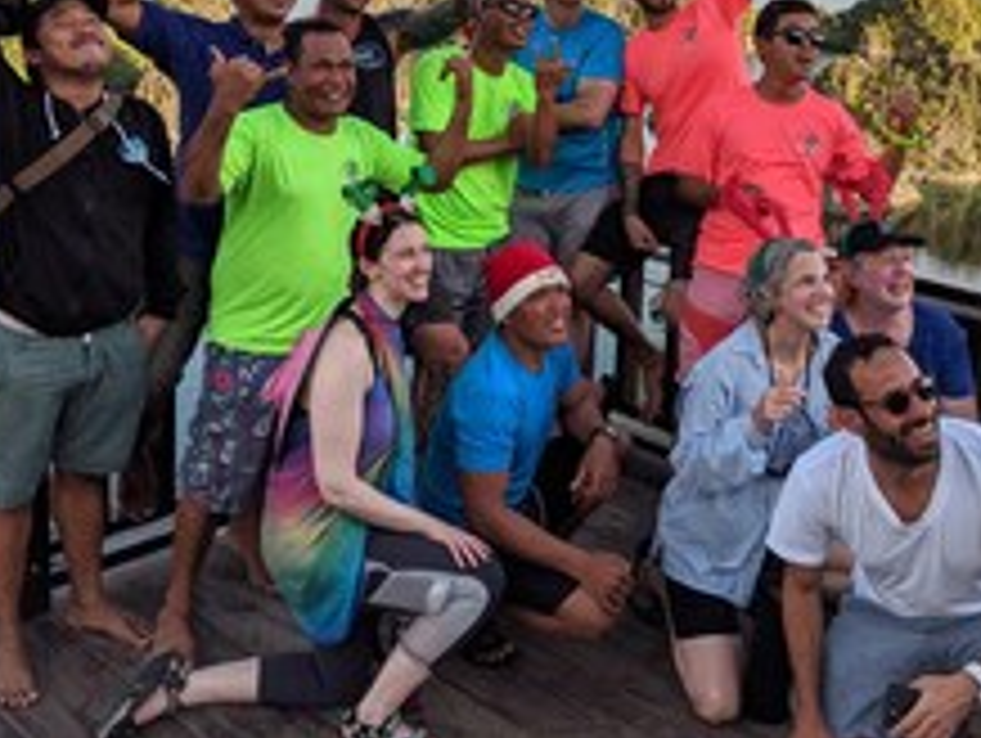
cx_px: 508
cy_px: 106
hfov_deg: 40.4
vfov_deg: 29.9
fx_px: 1333
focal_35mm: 47
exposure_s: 1/1376
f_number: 1.8
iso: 50
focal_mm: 4.44
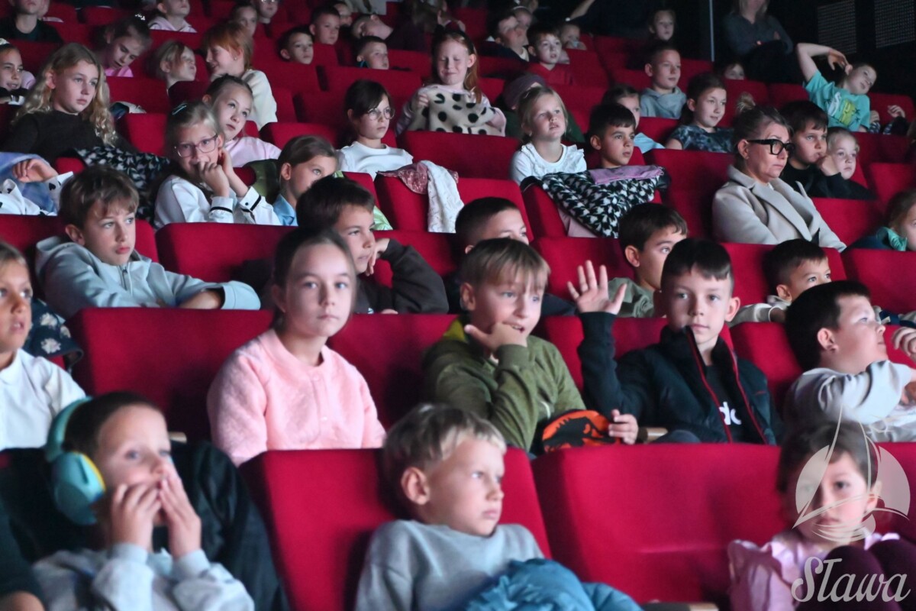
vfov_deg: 12.7
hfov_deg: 18.9
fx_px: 2748
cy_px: 306
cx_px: 458
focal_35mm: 108
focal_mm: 72
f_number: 4.8
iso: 11400
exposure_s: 1/60
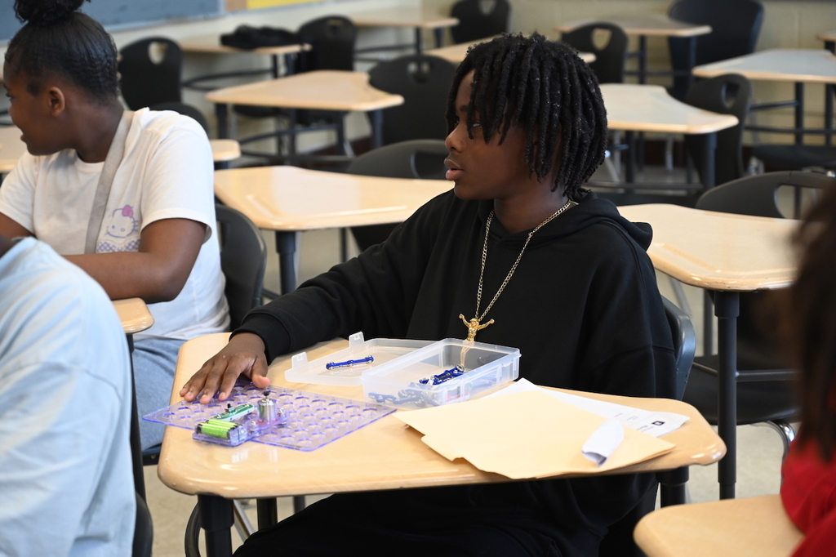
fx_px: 1625
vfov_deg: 19.4
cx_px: 418
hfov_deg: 28.9
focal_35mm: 70
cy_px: 278
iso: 2200
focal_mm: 70
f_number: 4
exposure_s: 1/250
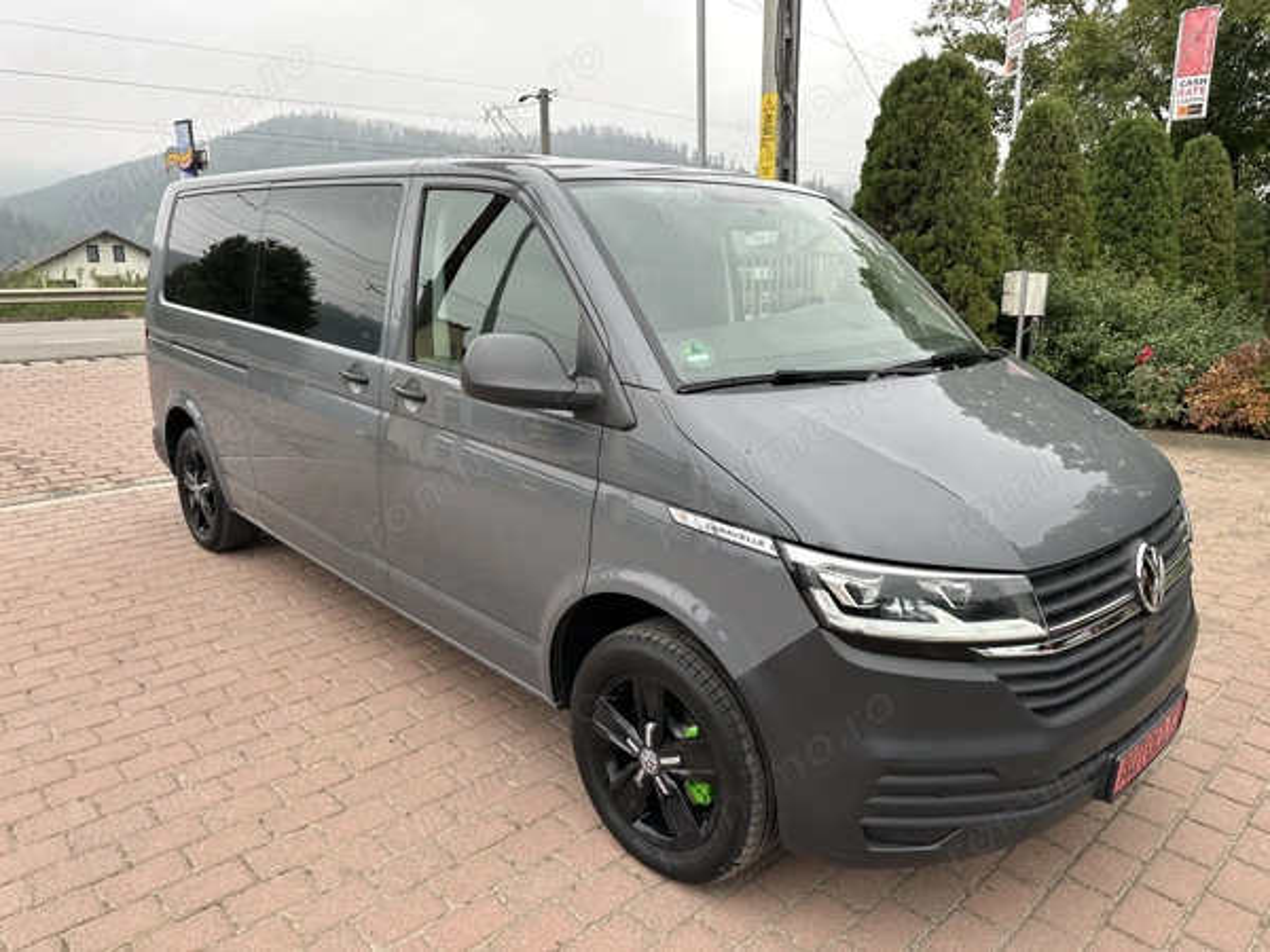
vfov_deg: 56.8
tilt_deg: -13.4
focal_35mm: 24
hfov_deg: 71.6
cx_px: 635
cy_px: 476
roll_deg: +0.8
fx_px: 881
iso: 80
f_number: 1.78
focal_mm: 6.86
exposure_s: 1/325
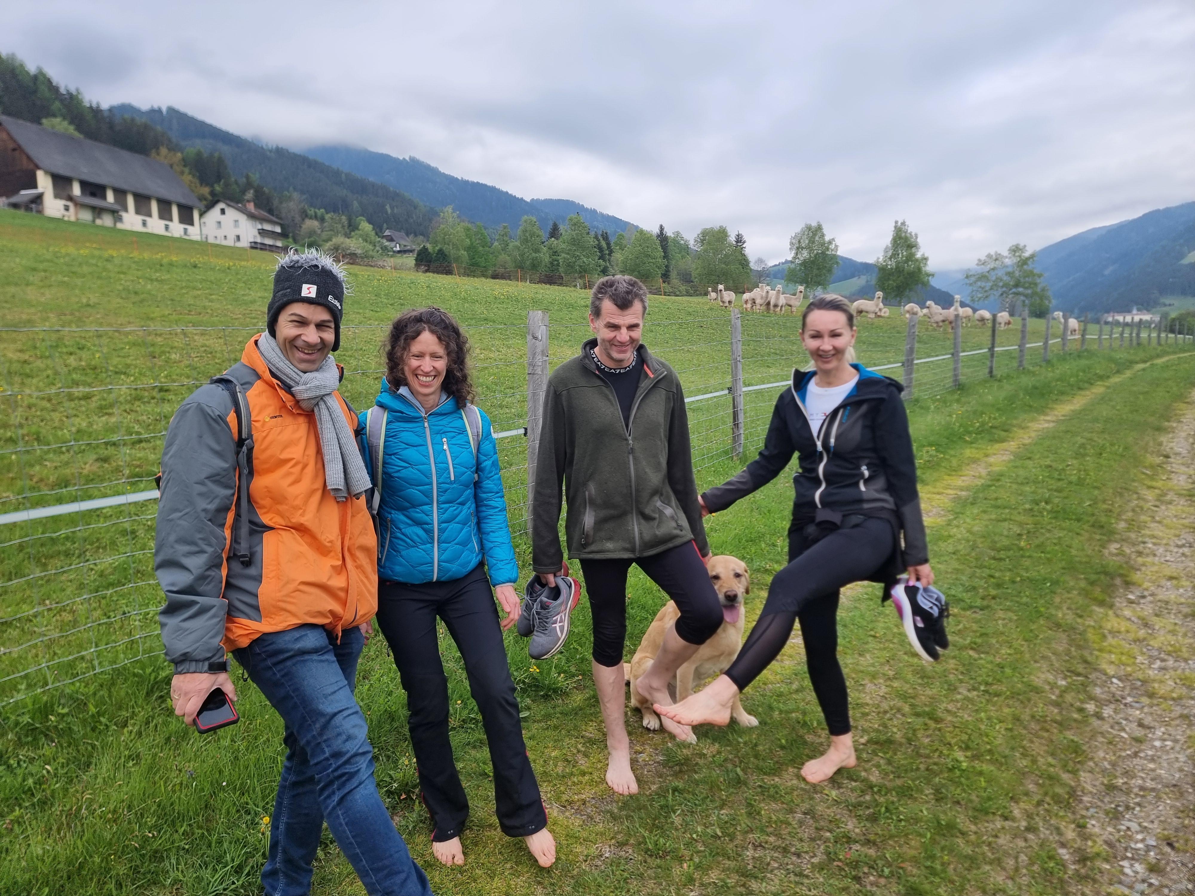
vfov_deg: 56.8
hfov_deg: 71.6
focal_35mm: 24
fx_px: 829
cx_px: 598
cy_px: 448
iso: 50
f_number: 1.8
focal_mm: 6.7
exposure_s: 1/278
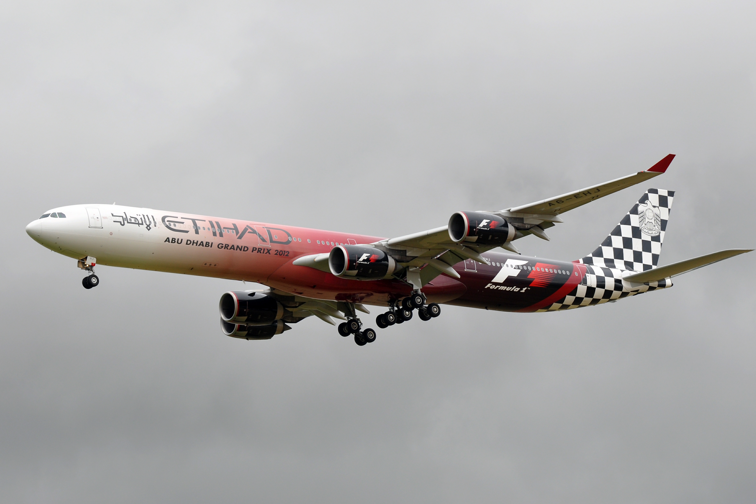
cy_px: 252
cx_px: 378
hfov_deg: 9.5
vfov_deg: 6.3
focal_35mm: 218
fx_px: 4567
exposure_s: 1/500
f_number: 7.1
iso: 200
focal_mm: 145
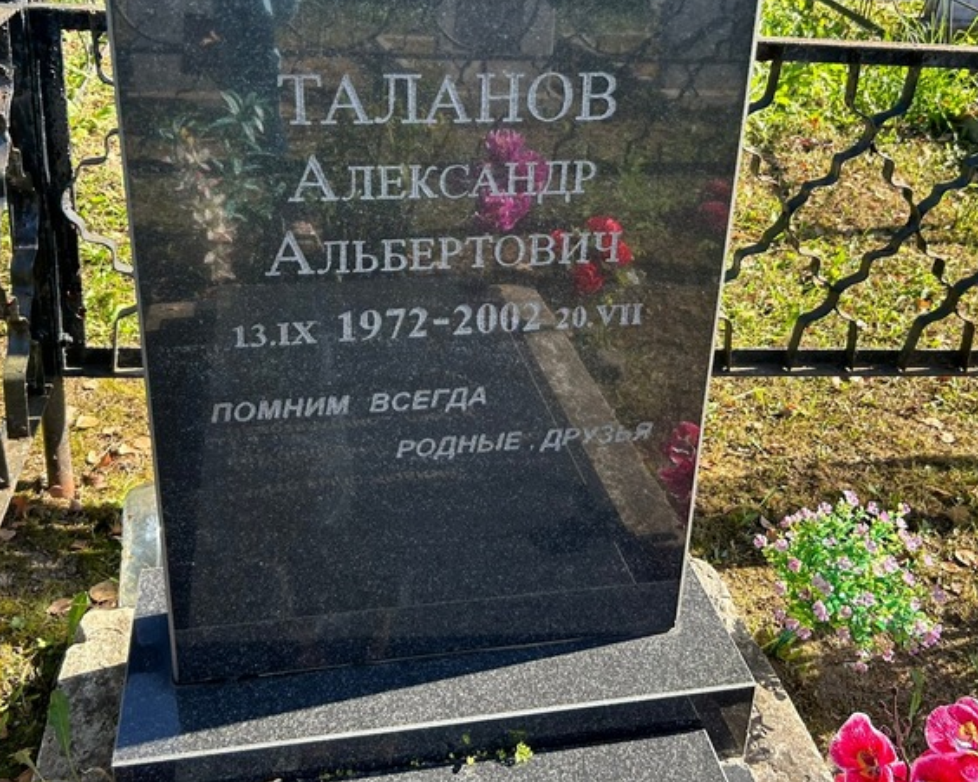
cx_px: 501
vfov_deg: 40.7
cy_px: 270
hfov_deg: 50.3
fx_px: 1042
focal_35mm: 36
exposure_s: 1/743
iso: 50
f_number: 1.5
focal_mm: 5.7
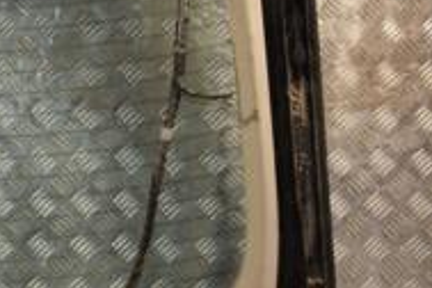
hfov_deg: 16.9
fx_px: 1368
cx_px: -139
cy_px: 165
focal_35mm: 114
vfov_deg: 12.0
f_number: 8
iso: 800
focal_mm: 24
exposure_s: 1/200
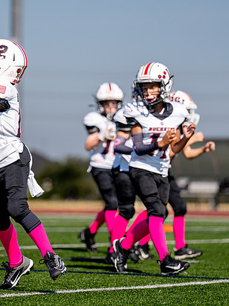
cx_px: 27
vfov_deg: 7.0
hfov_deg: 5.3
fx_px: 2489
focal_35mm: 282
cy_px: 149
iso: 250
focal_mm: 163
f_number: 2.8
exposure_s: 1/6400
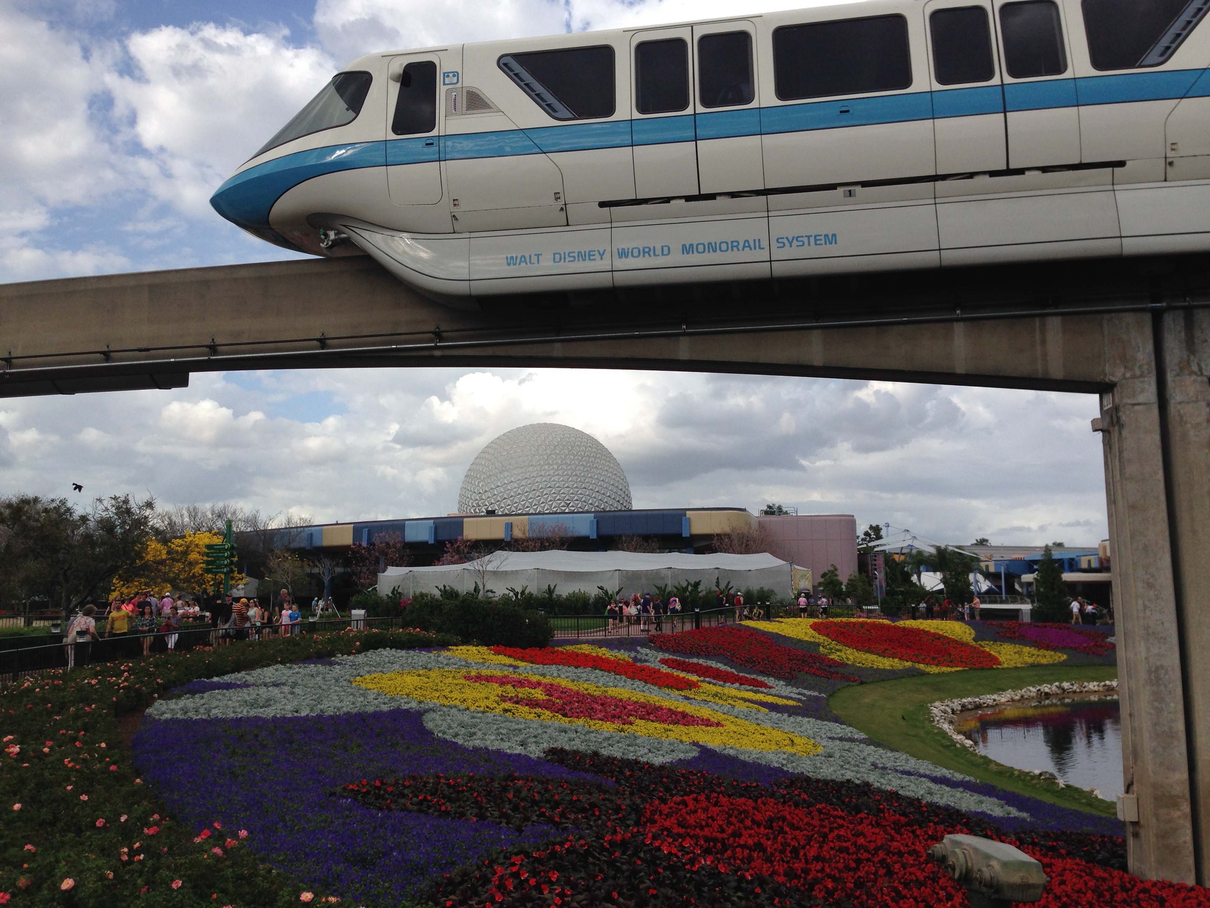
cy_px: 454
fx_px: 1154
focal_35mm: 33
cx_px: 605
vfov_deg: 42.9
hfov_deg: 55.4
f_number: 2.4
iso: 50
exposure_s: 1/1808
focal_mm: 4.12
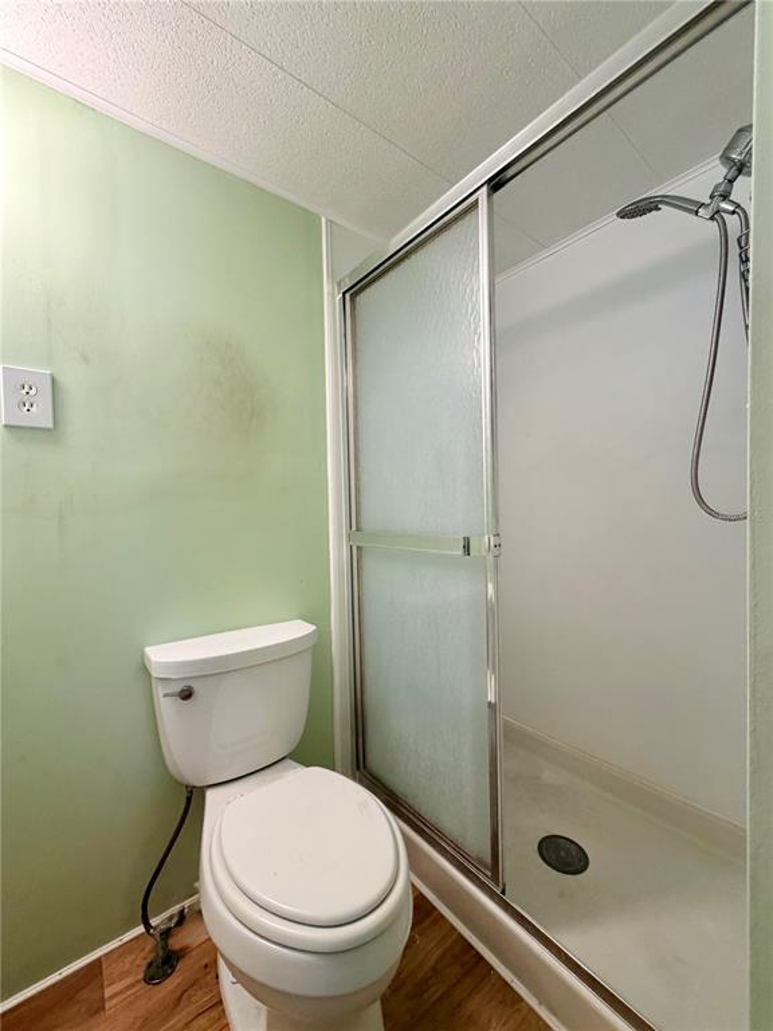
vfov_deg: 102.1
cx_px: 386
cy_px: 516
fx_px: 417
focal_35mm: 14
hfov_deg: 85.7
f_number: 2.2
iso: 200
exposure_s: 1/60
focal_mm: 2.22
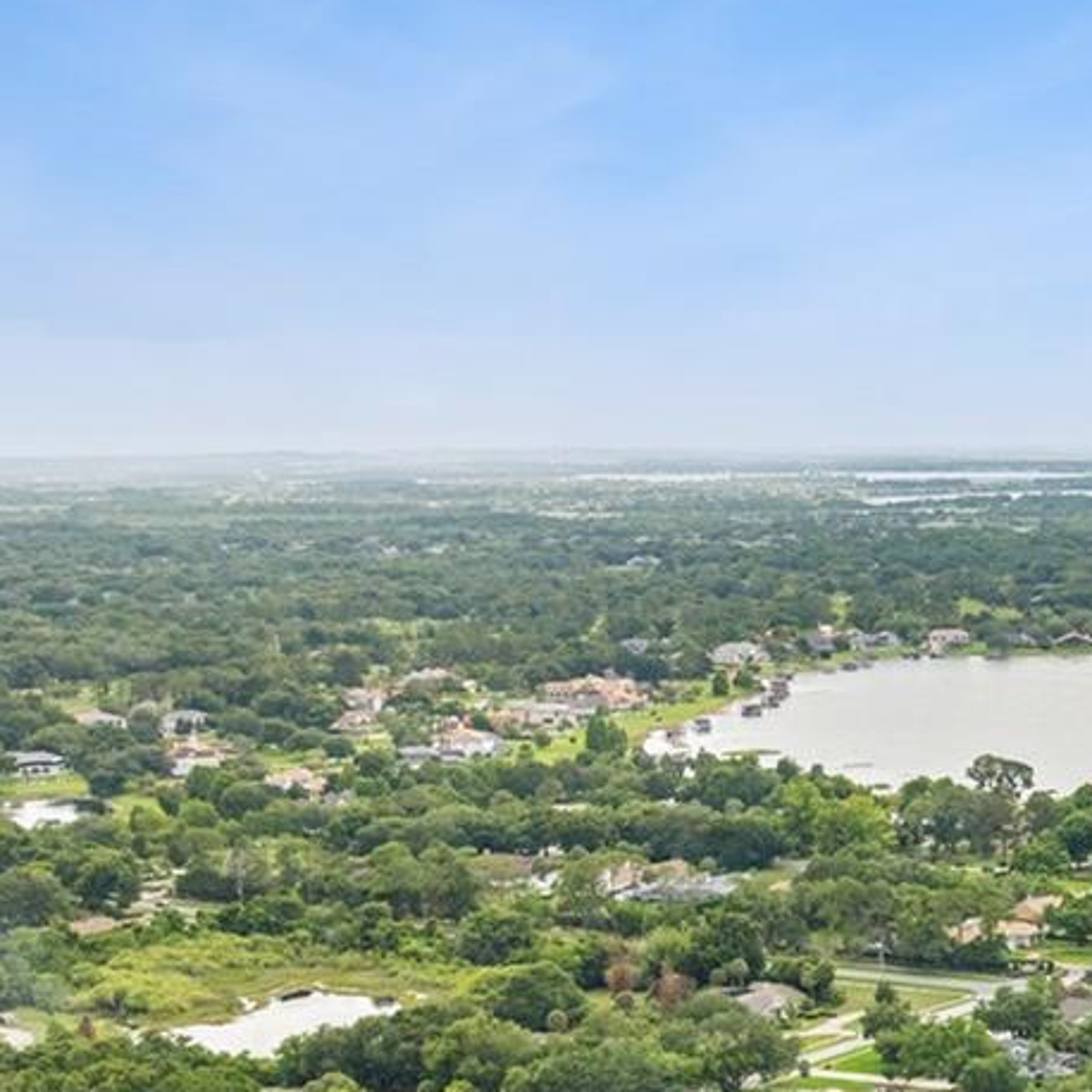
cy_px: 1050
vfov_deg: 22.6
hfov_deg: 19.9
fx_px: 2641
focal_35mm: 74
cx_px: 1676
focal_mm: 12.3
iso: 360
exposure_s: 1/2500
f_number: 2.8
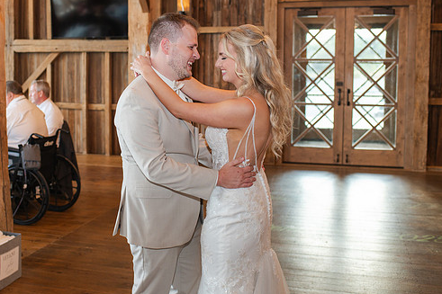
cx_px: 154
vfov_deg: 27.4
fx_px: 601
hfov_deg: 40.0
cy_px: 116
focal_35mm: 49
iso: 720
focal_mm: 35
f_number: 3.2
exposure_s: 1/200
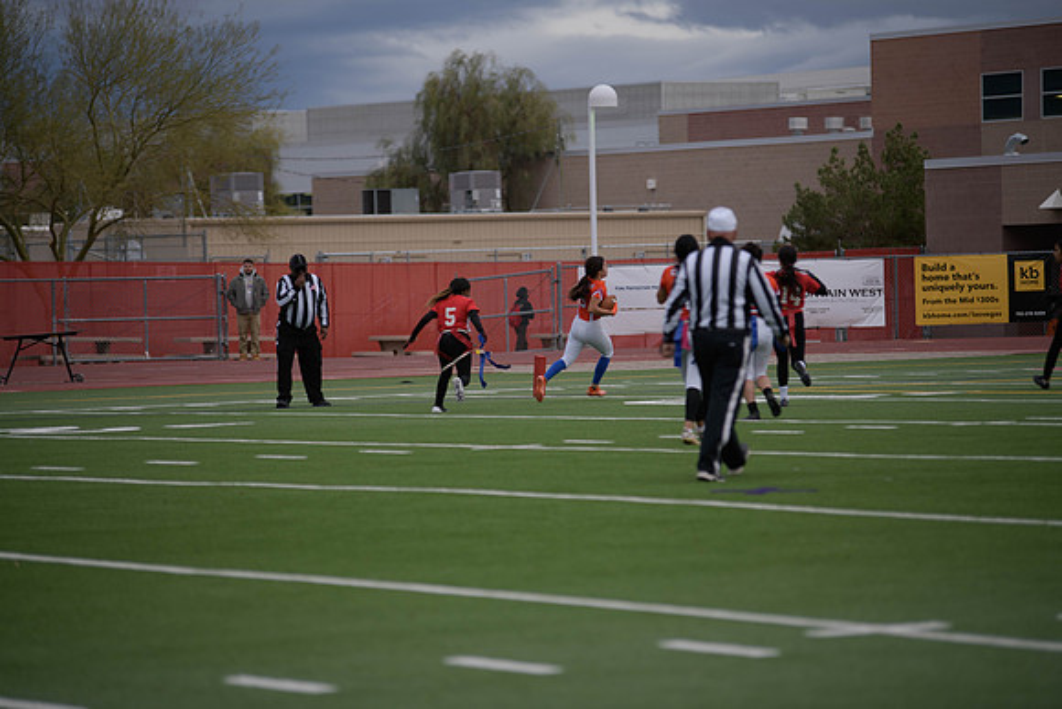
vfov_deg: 8.3
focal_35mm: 165
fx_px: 4868
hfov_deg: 12.4
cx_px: 531
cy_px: 354
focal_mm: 165
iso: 80
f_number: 2.8
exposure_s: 1/200
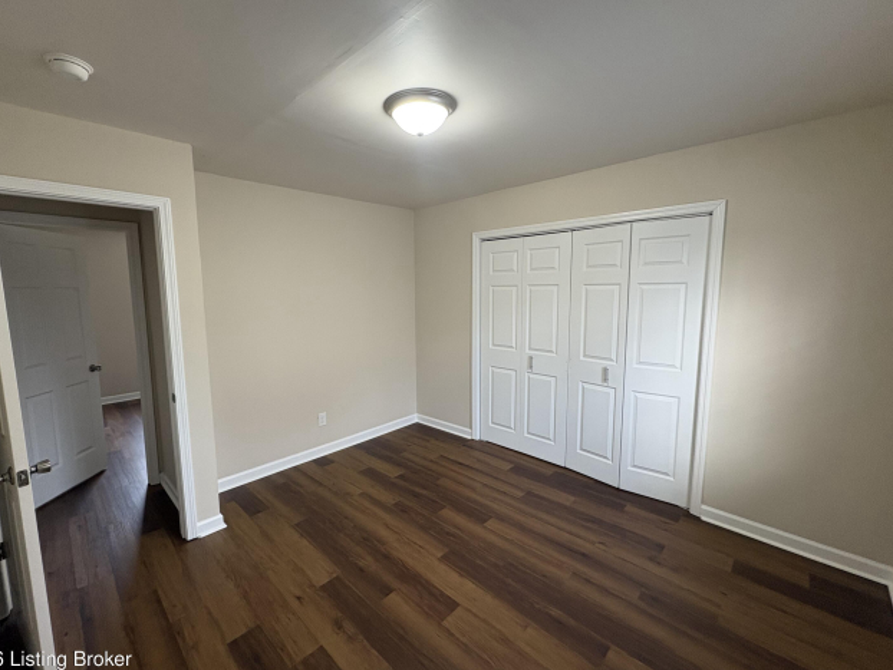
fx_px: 387
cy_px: 333
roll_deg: +1.0
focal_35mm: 15
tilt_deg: -7.6
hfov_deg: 98.0
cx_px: 421
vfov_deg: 81.8
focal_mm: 2.22
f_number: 2.2
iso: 200
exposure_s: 1/60
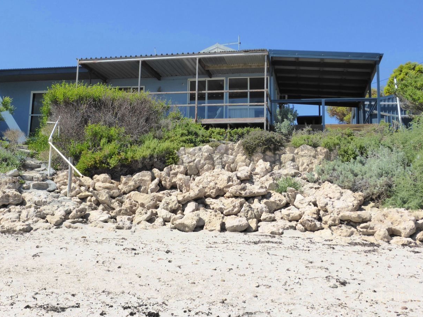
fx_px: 513
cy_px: 123
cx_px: 170
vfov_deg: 34.2
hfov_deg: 44.6
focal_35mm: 42
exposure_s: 1/1300
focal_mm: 6.1
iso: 200
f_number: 3.7
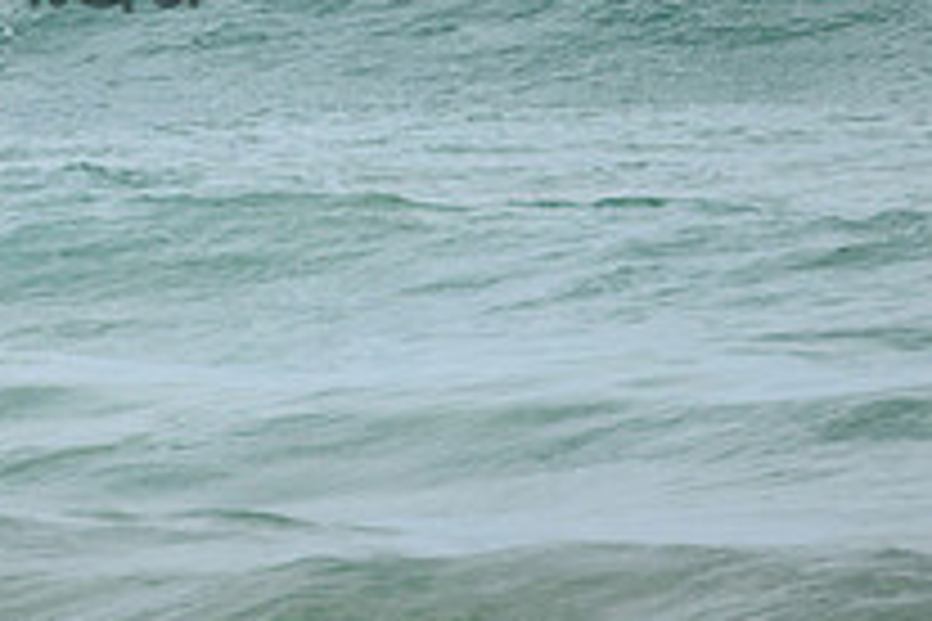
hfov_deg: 0.9
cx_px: -275
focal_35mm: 2241
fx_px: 58012
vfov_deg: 0.6
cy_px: -97
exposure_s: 1/2000
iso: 1100
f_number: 11
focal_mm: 800
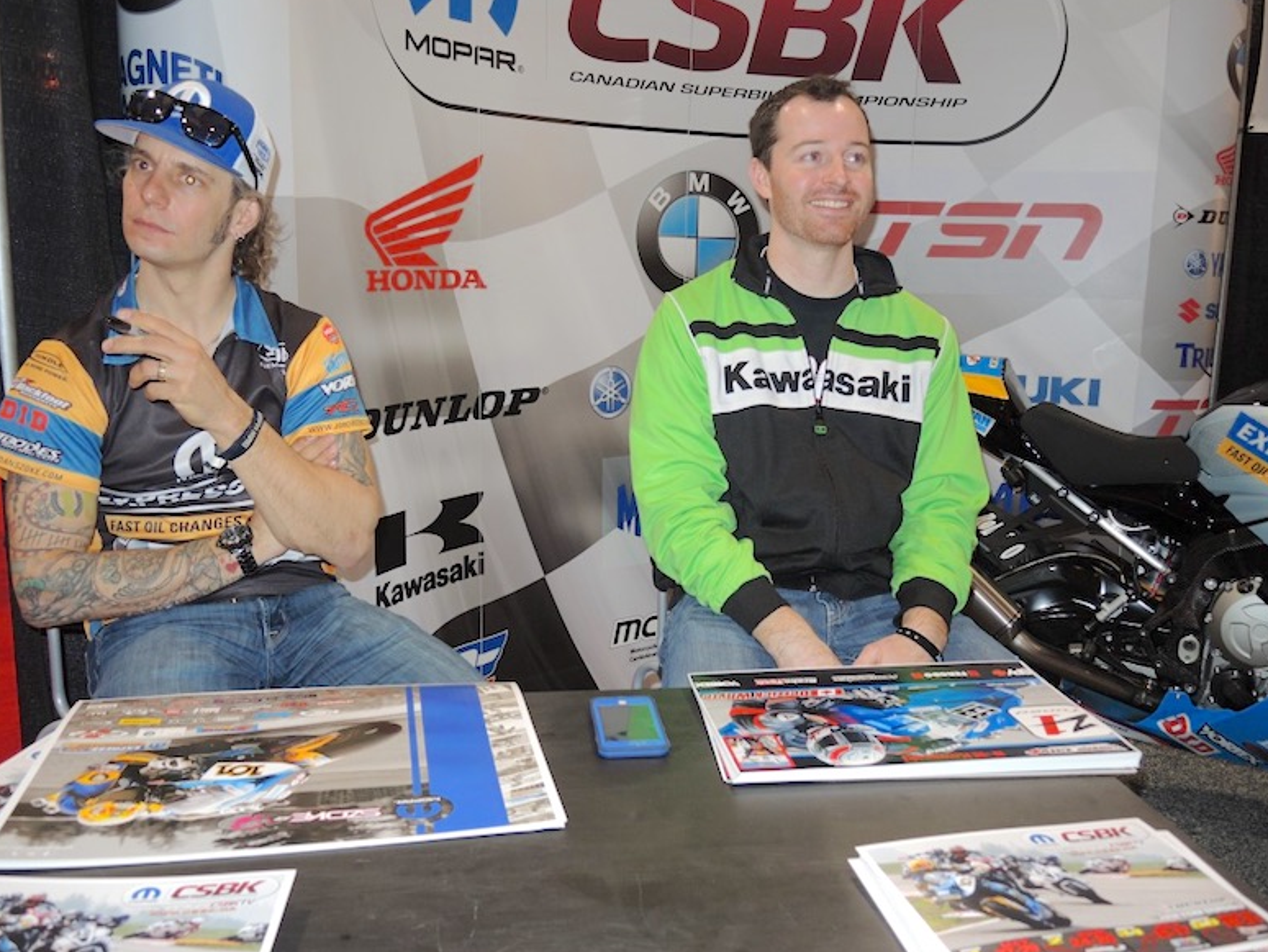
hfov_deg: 58.3
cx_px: 647
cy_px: 480
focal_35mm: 31
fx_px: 1136
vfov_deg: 45.5
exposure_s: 1/30
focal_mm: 6.5
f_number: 2
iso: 200
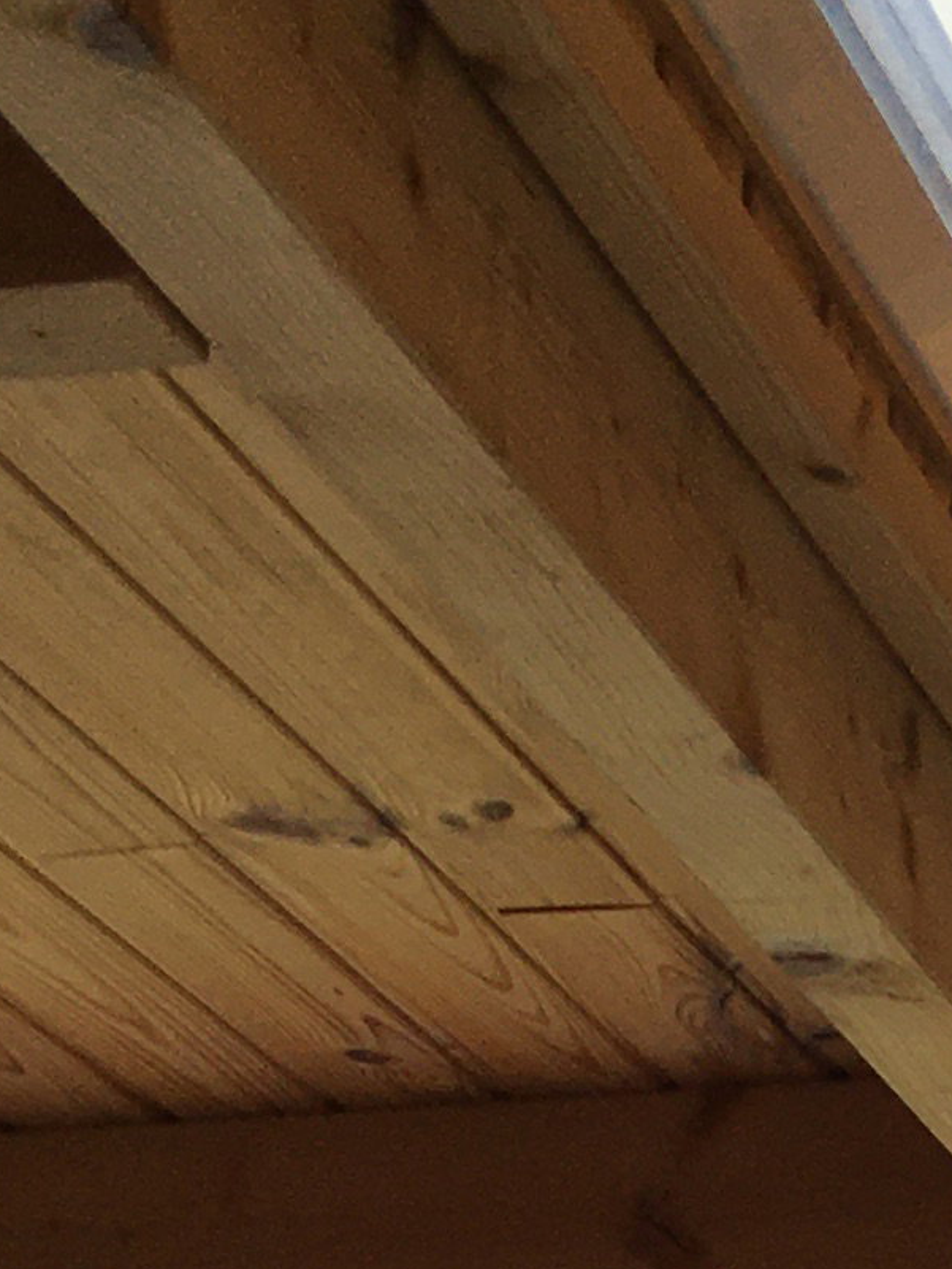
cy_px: 2622
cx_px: 1815
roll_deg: -1.3
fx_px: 5352
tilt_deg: +0.6
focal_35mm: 146
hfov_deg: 9.6
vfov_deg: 11.9
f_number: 2.2
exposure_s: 1/420
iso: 25
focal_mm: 4.15
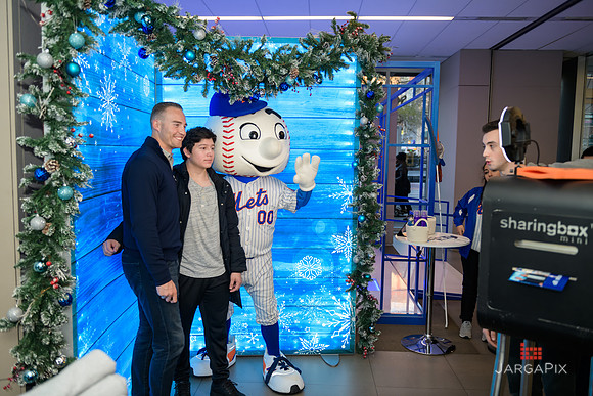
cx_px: 296
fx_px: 478
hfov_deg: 63.6
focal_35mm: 29
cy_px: 198
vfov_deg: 45.0
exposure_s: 1/125
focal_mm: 29
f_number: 3.2
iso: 400
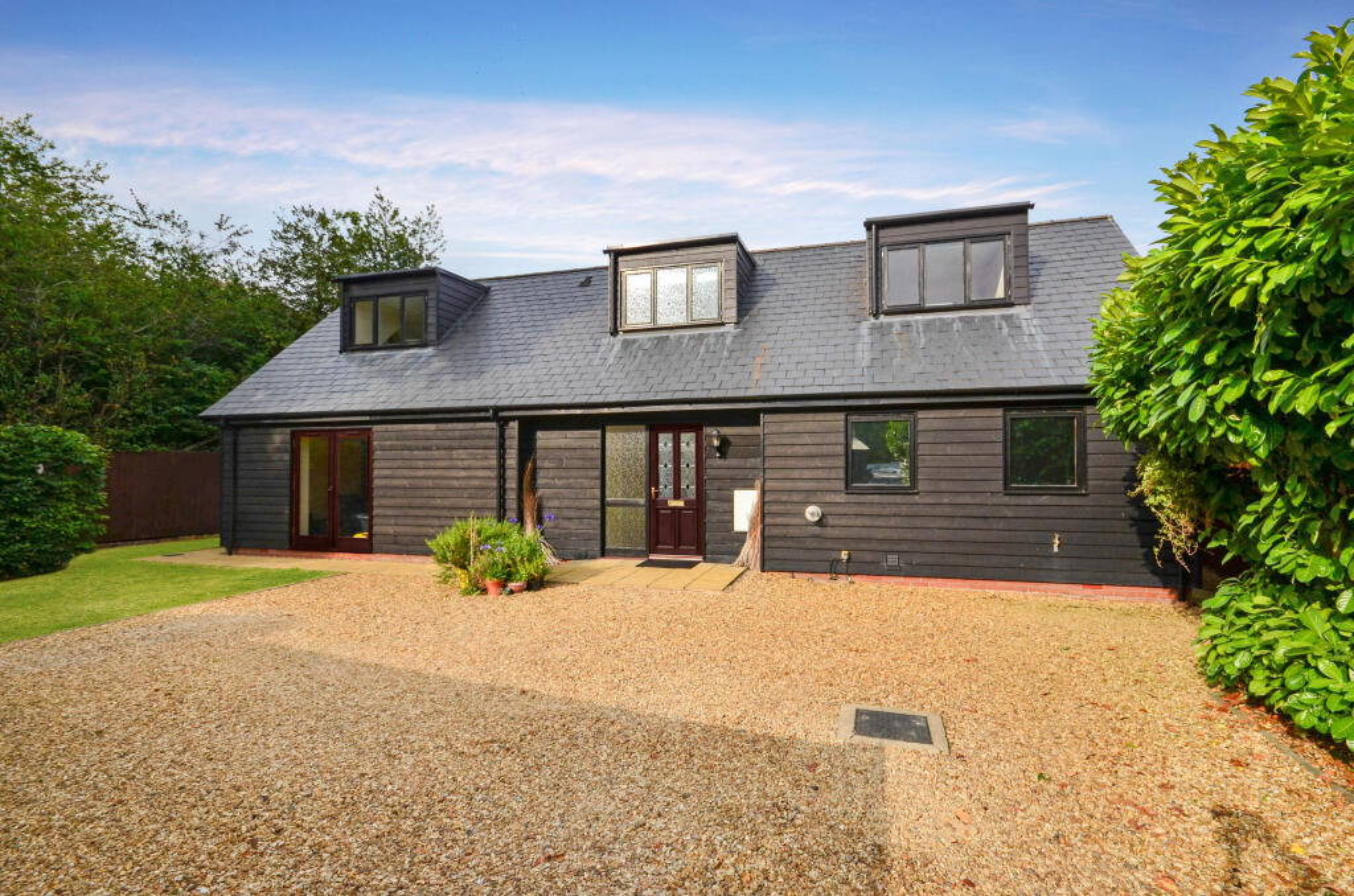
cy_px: 448
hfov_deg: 100.5
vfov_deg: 77.1
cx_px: 677
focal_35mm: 15
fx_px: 563
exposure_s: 1/250
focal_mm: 10
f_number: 10
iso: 360
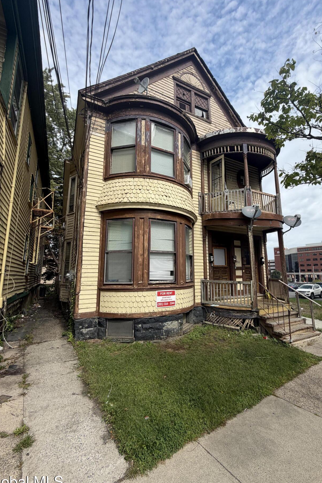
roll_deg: +0.6
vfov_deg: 96.7
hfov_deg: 73.3
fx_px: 215
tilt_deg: +9.4
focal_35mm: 16
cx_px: 184
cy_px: 241
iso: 25
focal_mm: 2.22
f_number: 2.2
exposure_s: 1/770
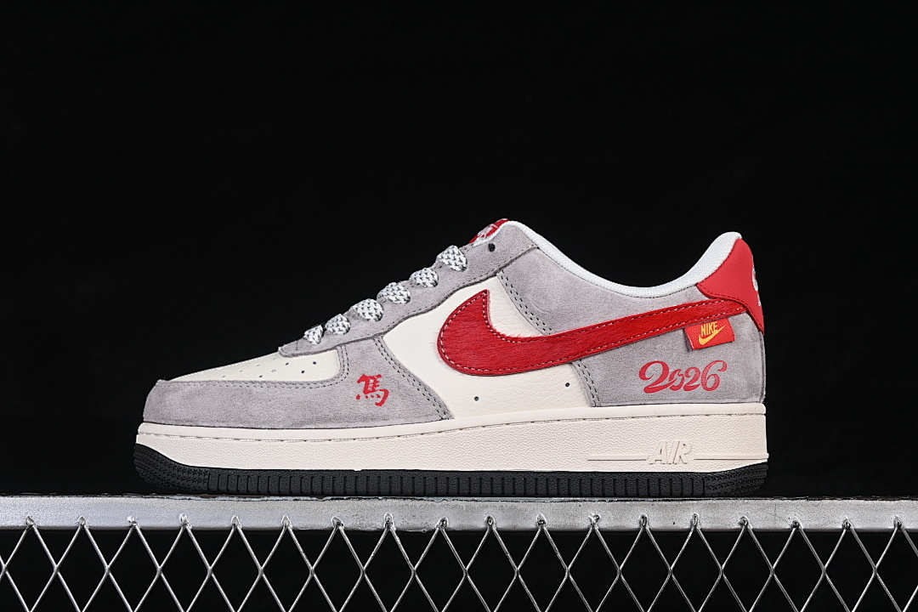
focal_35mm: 75
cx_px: 459
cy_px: 306
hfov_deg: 27.0
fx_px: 1912
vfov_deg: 18.2
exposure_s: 1/80
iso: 160
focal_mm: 50
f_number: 8
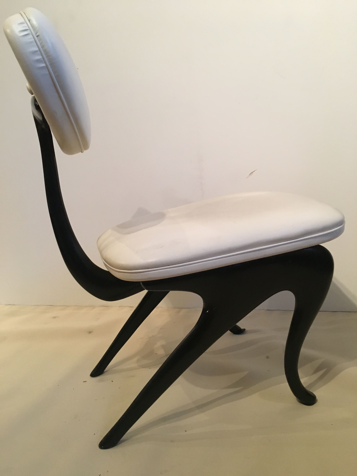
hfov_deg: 48.2
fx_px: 399
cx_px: 178
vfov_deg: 61.7
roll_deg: +5.5
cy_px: 238
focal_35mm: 29
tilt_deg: -11.1
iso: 250
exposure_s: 1/33
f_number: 2.2
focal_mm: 4.15
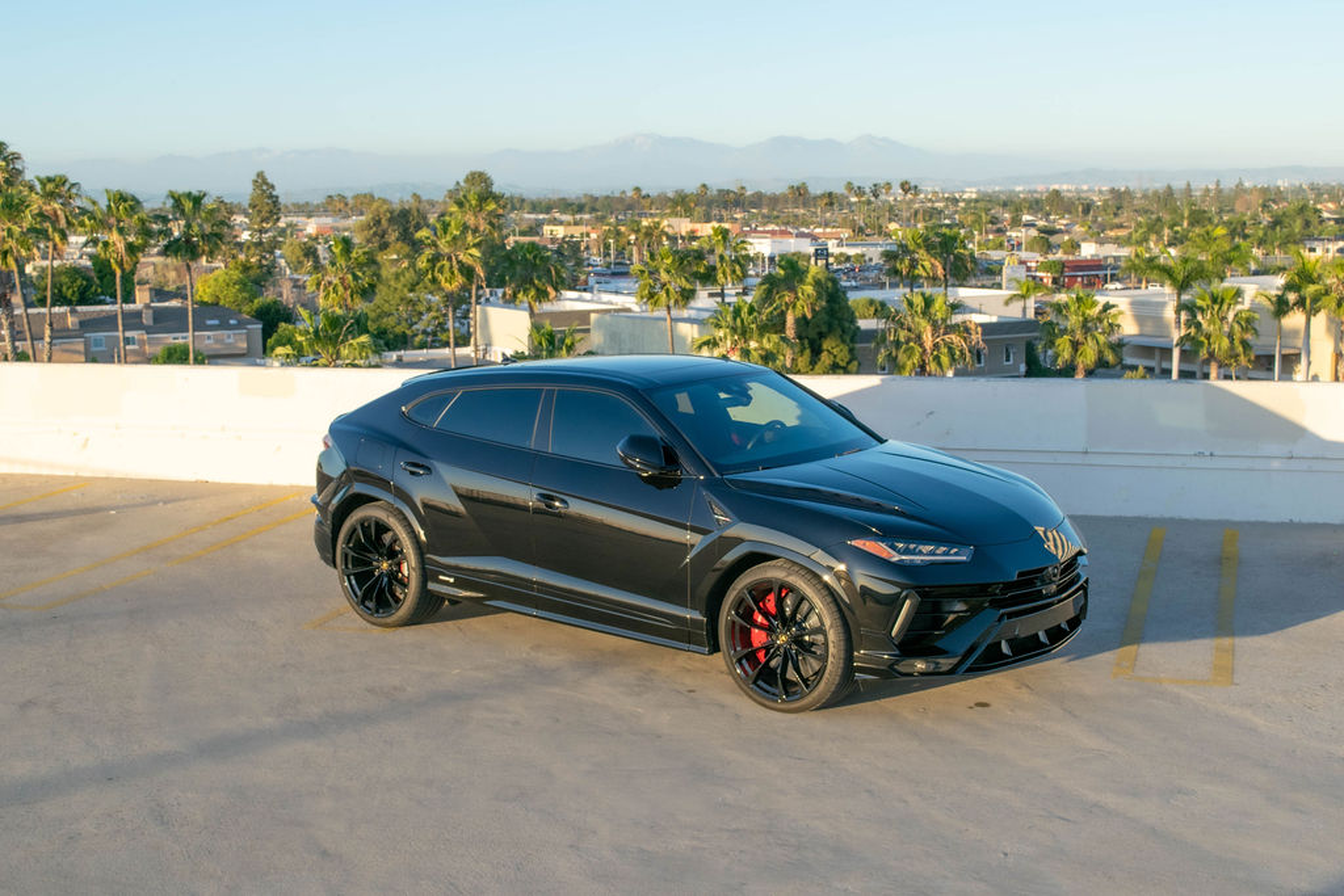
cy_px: 448
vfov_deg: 28.9
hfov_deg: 42.3
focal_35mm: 47
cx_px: 672
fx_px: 1739
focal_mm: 30
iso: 200
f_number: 8
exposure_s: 1/320
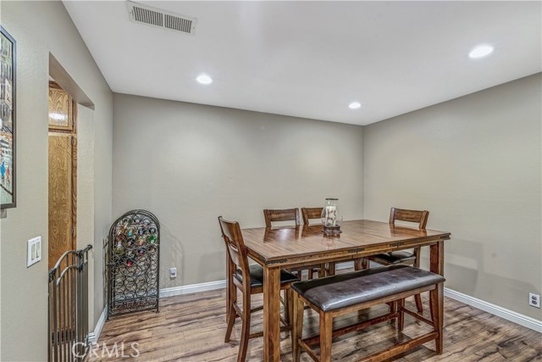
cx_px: 271
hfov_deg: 100.4
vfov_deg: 77.4
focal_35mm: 15
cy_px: 181
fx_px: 226
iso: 100
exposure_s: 2.5
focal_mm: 15
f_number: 8
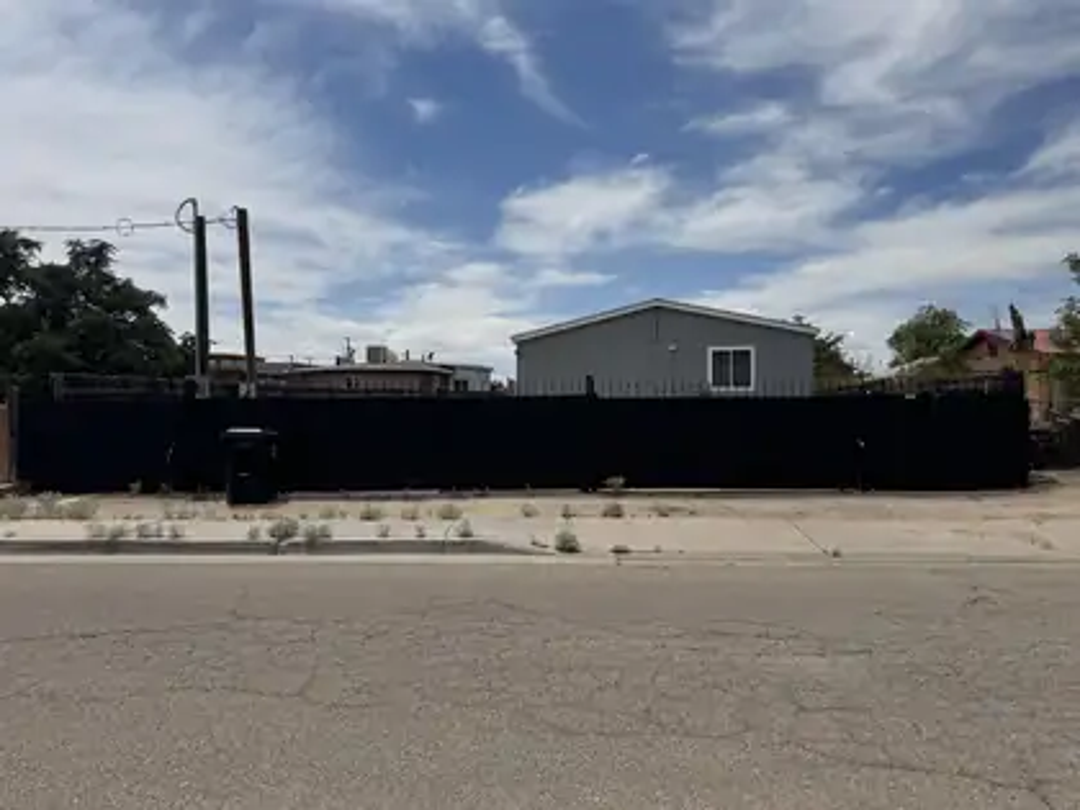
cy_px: 405
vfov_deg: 56.8
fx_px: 749
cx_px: 540
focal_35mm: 24
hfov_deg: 71.6
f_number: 1.78
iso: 80
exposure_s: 1/10417
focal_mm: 6.76
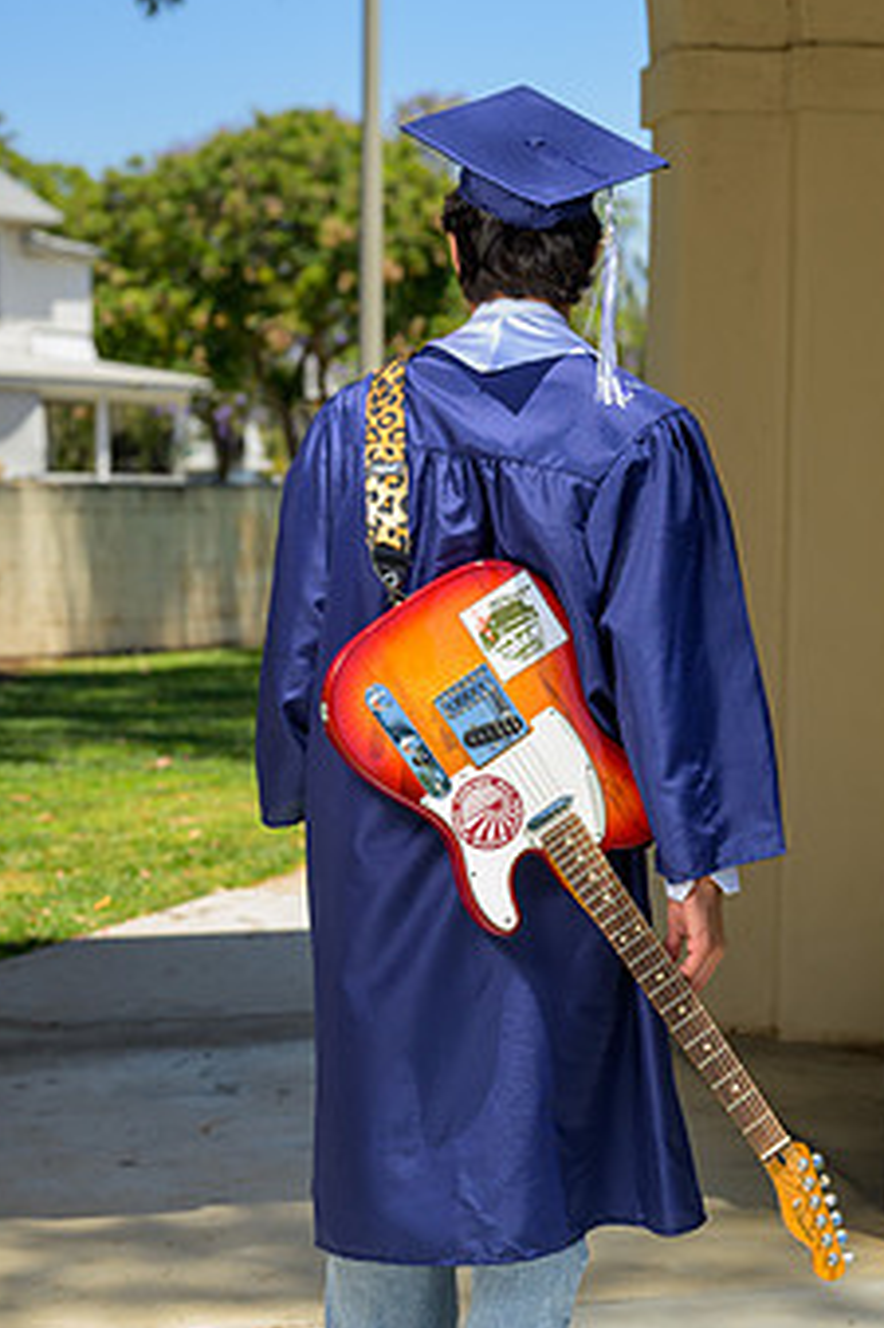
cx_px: 432
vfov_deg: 25.4
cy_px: 711
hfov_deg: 17.0
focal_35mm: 80
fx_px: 2949
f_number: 4
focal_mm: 60
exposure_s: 1/3200
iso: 800
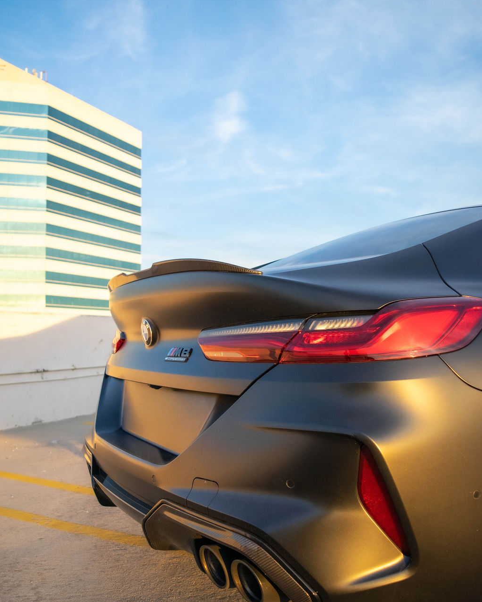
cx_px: 241
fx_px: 606
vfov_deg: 52.8
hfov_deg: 43.4
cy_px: 308
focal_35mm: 34
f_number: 4
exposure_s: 1/1000
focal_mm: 20
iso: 800
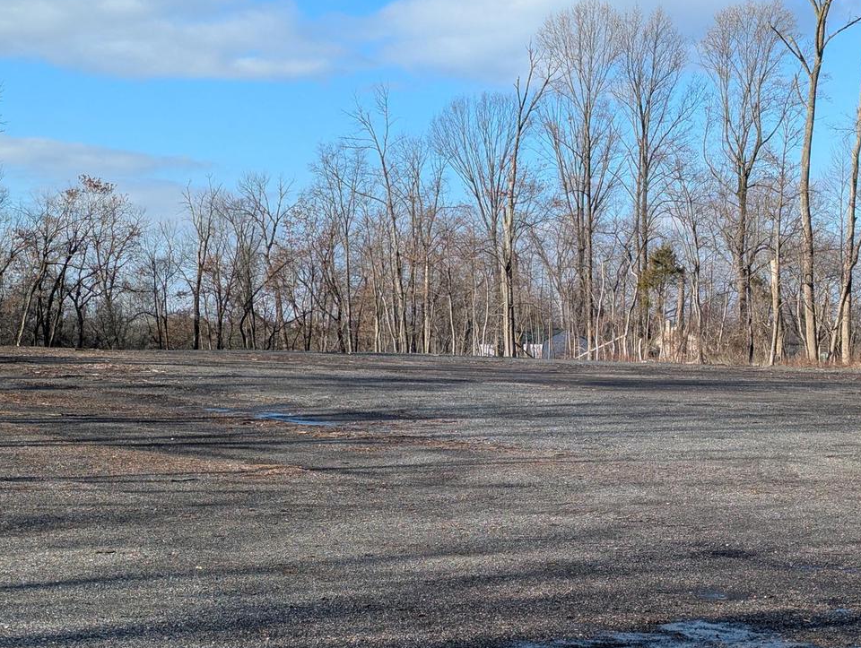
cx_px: 427
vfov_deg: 20.5
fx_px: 1794
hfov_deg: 27.0
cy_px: 363
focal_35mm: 72
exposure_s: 1/1381
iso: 47
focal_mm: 6.81
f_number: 1.85
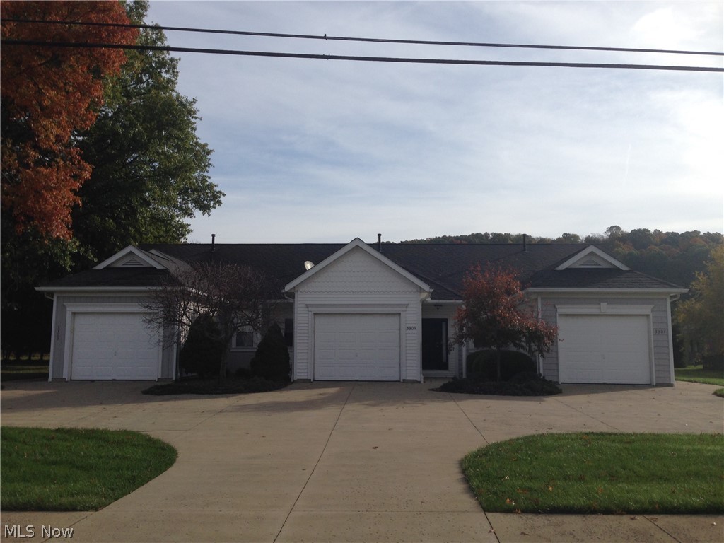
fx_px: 690
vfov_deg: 42.9
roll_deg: -1.5
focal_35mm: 33
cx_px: 362
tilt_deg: +5.7
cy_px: 272
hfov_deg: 55.4
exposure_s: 1/2358
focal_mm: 4.12
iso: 50
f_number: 2.4
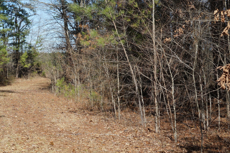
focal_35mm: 88
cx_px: 43
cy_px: 95
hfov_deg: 22.8
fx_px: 562
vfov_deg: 15.5
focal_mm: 50
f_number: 5.6
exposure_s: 1/400
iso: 100
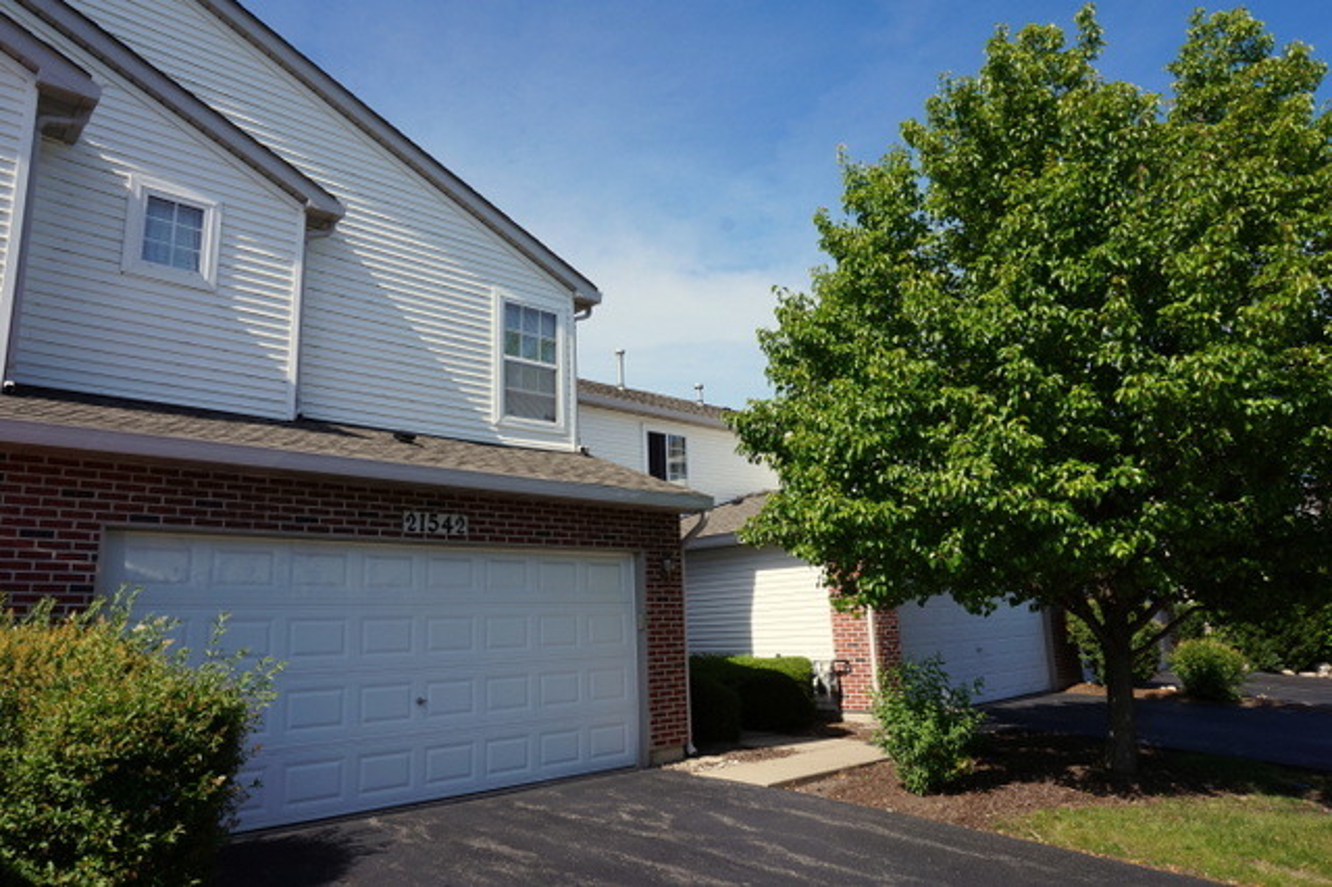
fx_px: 888
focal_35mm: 24
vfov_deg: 53.1
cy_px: 444
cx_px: 666
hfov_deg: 73.8
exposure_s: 1/100
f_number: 14
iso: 100
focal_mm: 16
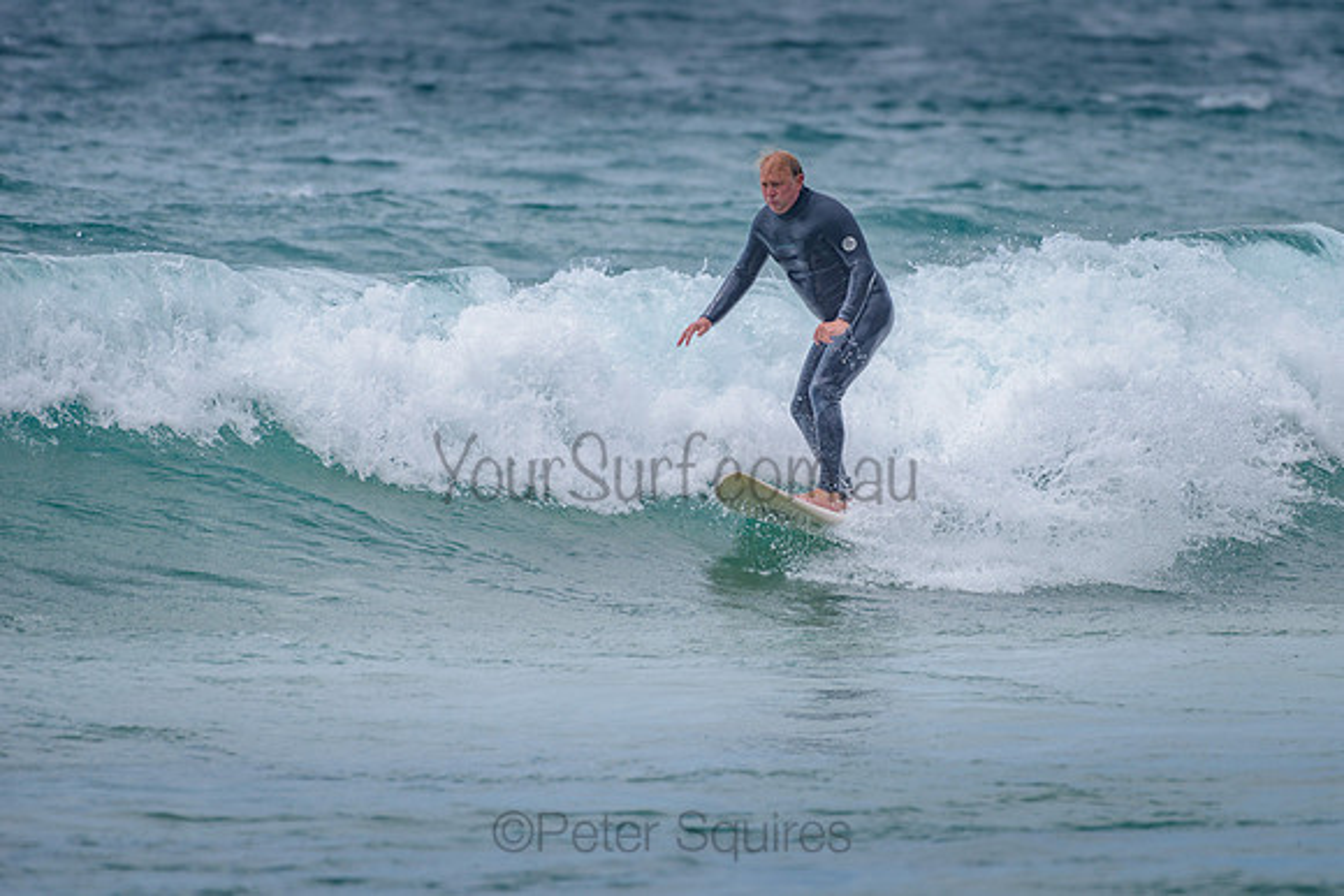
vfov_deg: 2.2
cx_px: 823
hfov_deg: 3.4
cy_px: 392
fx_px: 22887
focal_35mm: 613
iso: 180
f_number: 5.6
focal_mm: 500
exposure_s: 1/2000
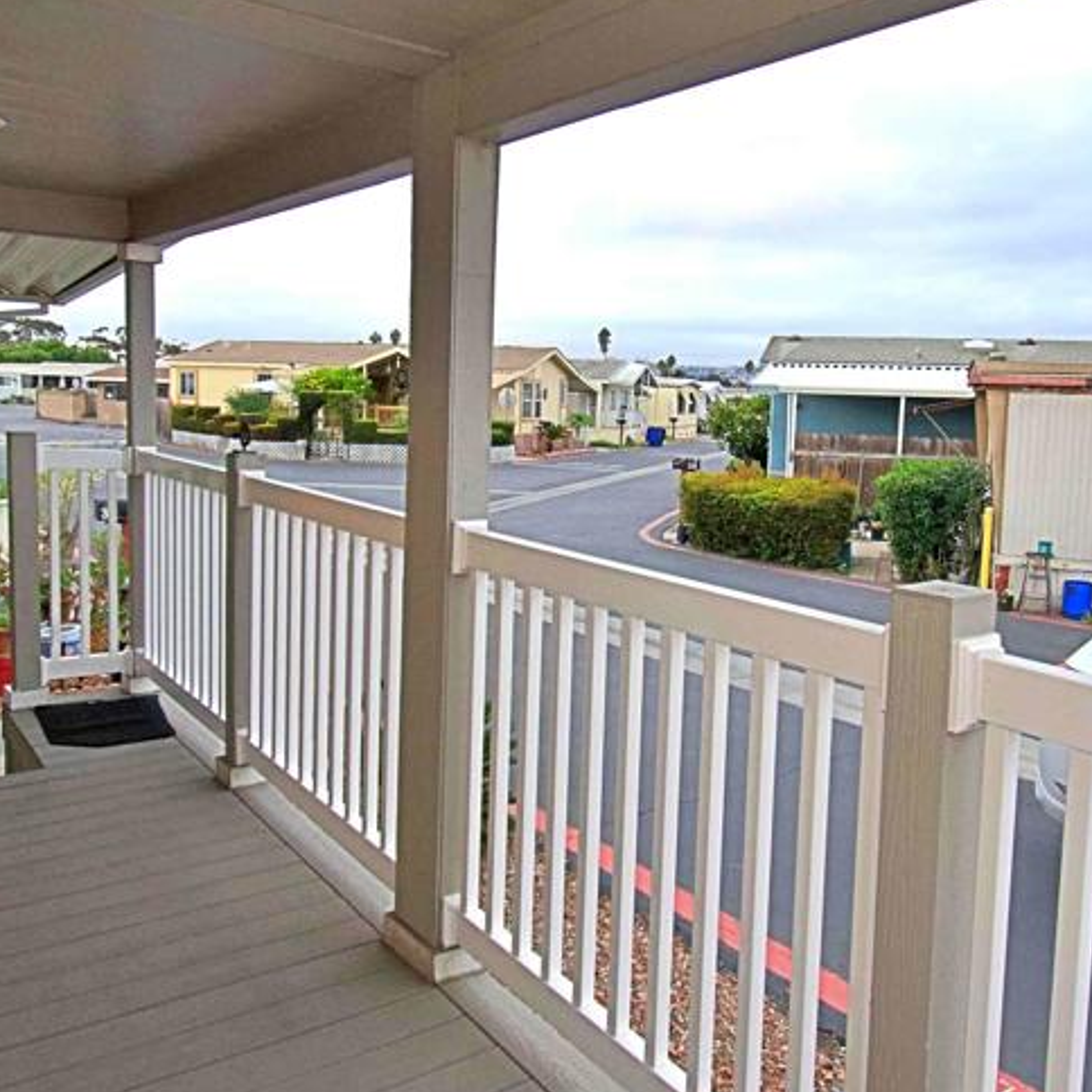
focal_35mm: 27
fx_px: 964
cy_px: 491
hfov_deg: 59.0
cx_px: 593
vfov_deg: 58.9
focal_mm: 10
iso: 1000
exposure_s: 1/125
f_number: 4.5
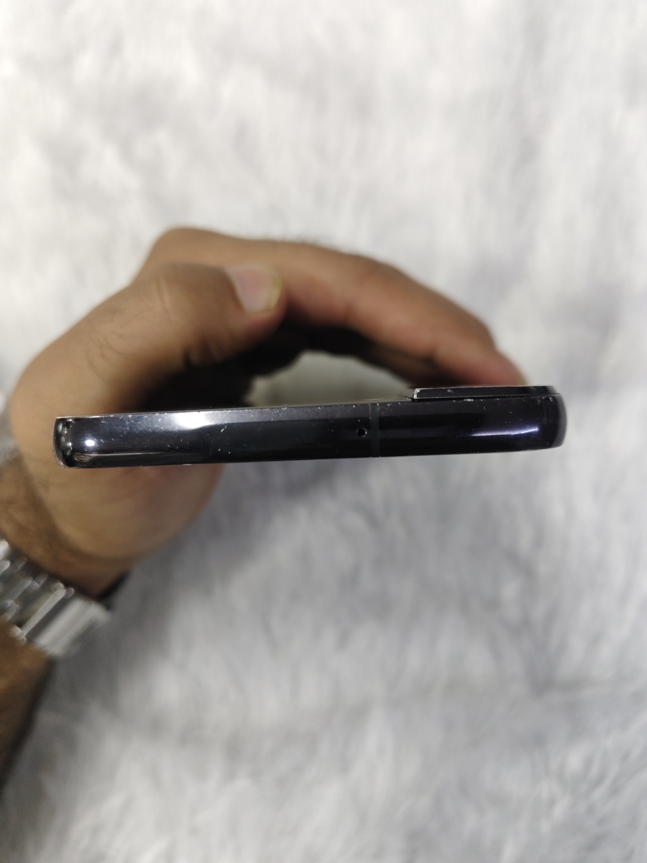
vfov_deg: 73.9
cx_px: 324
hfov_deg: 58.9
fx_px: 573
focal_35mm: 23
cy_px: 432
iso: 183
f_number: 1.88
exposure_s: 1/100
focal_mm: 5.56
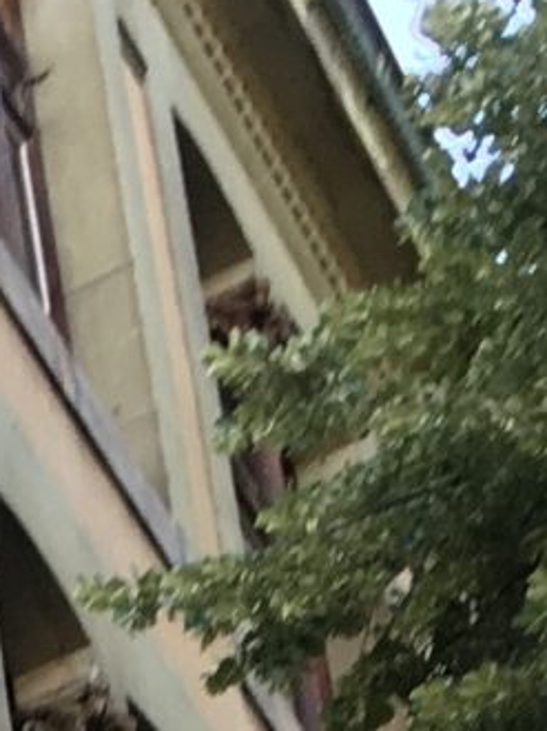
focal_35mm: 225
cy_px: 2131
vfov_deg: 7.7
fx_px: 4747
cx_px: -474
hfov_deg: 6.4
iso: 32
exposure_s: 1/100
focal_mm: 4.15
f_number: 2.2
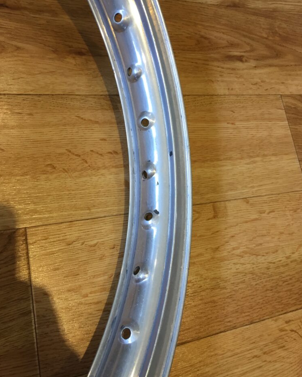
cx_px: 152
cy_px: 174
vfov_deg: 57.1
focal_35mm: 31
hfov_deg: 47.1
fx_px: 346
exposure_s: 1/33
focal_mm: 4.15
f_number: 2.2
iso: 50
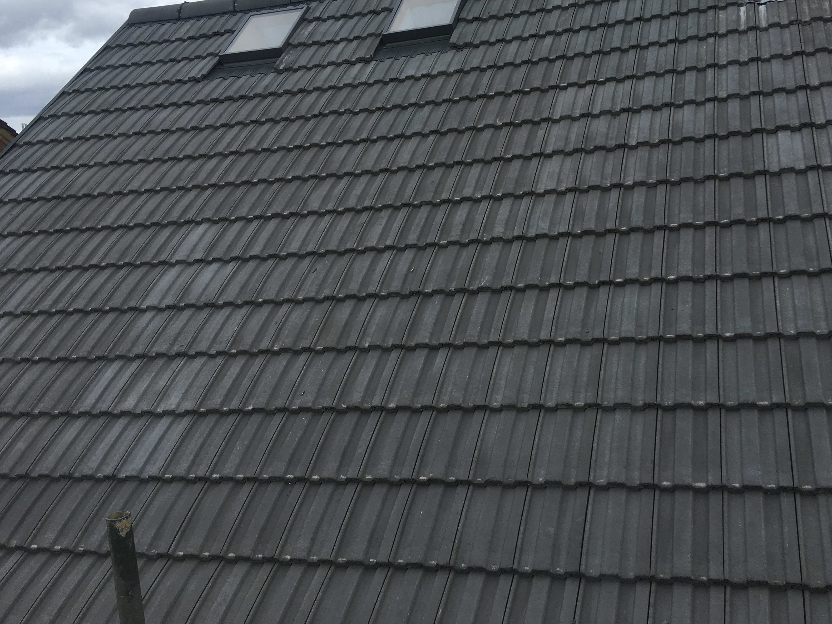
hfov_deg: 50.0
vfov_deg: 38.5
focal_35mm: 37
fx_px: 889
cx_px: 466
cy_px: 253
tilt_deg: -6.2
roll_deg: +4.4
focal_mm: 4.15
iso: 25
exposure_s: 1/1282
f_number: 2.2
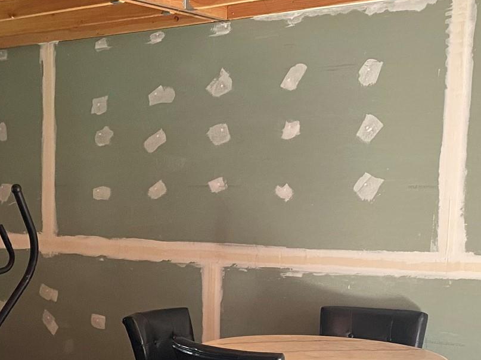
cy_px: 305
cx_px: 62
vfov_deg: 21.9
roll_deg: +0.6
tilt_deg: -8.6
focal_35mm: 66
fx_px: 917
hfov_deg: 28.4
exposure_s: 1/60
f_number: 1.8
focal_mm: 4.25
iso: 400
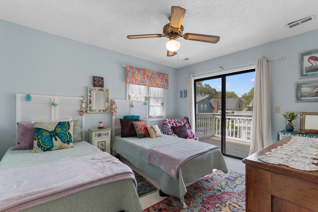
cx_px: 159
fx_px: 132
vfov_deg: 77.3
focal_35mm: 15
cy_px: 106
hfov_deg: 100.4
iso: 100
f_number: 4.5
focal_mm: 10
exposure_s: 1/40
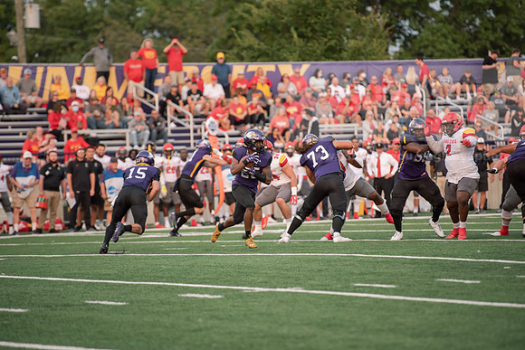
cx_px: 262
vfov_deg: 6.9
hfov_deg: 10.3
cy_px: 175
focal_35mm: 200
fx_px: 2917
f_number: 3.2
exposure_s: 1/800
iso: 640
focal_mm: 200
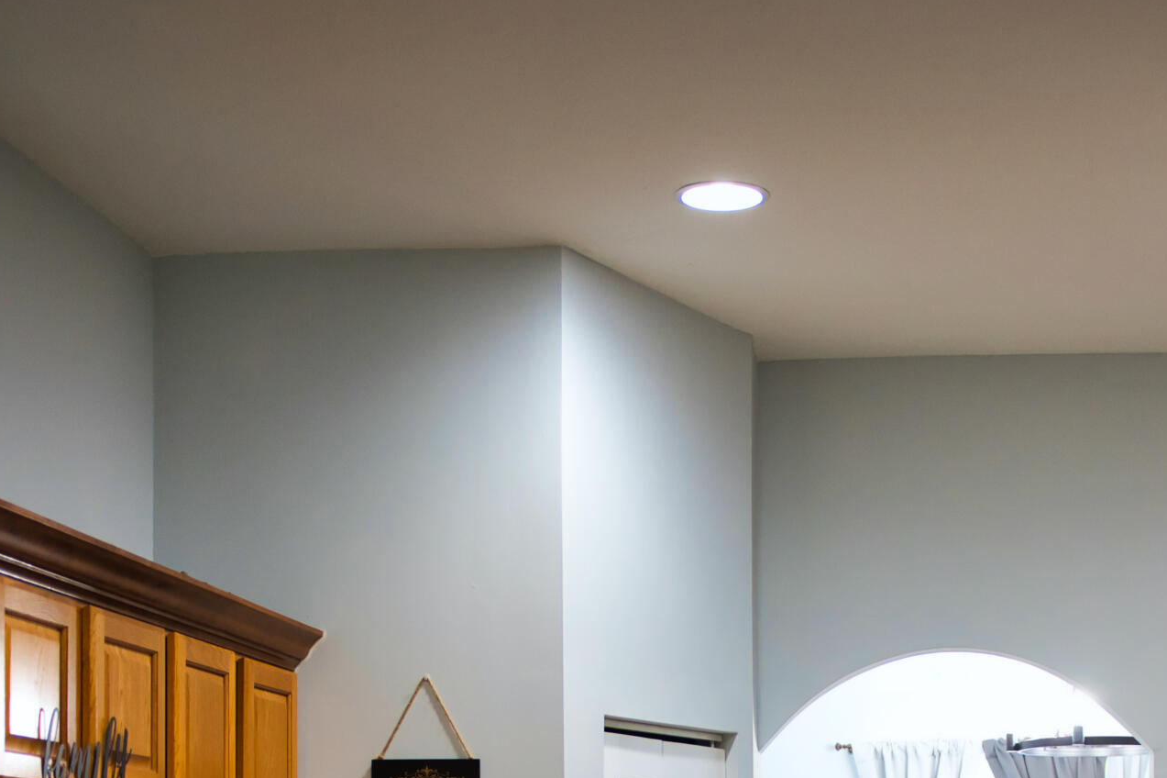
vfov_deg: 19.5
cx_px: 764
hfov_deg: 30.3
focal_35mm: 66
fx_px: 2139
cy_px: 906
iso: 1000
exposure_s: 1/125
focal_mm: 28
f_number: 2.8
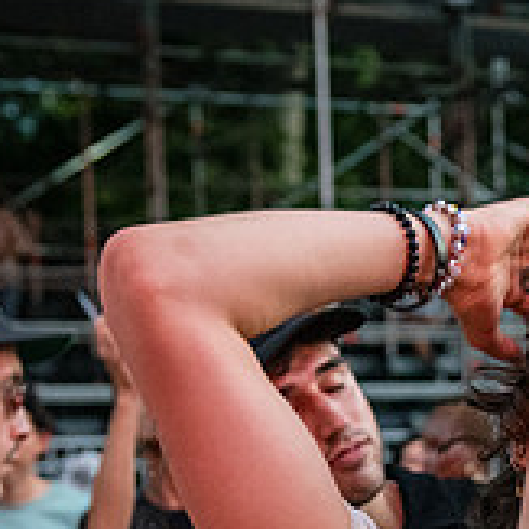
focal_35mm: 141
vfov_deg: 12.0
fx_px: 2438
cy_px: 686
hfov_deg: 12.1
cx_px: 647
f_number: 3.5
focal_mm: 42
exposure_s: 1/200
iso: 4000
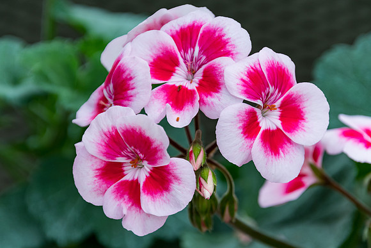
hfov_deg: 5.7
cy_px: 124
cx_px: 186
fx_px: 3711
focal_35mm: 360
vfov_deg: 3.8
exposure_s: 1/400
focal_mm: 240
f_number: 6.3
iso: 400
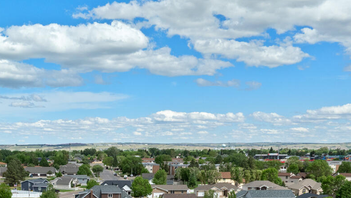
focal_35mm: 57
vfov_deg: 18.9
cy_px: 286
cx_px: 83
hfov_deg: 35.7
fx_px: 531
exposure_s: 1/1000
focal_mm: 12.29
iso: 200
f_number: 6.3
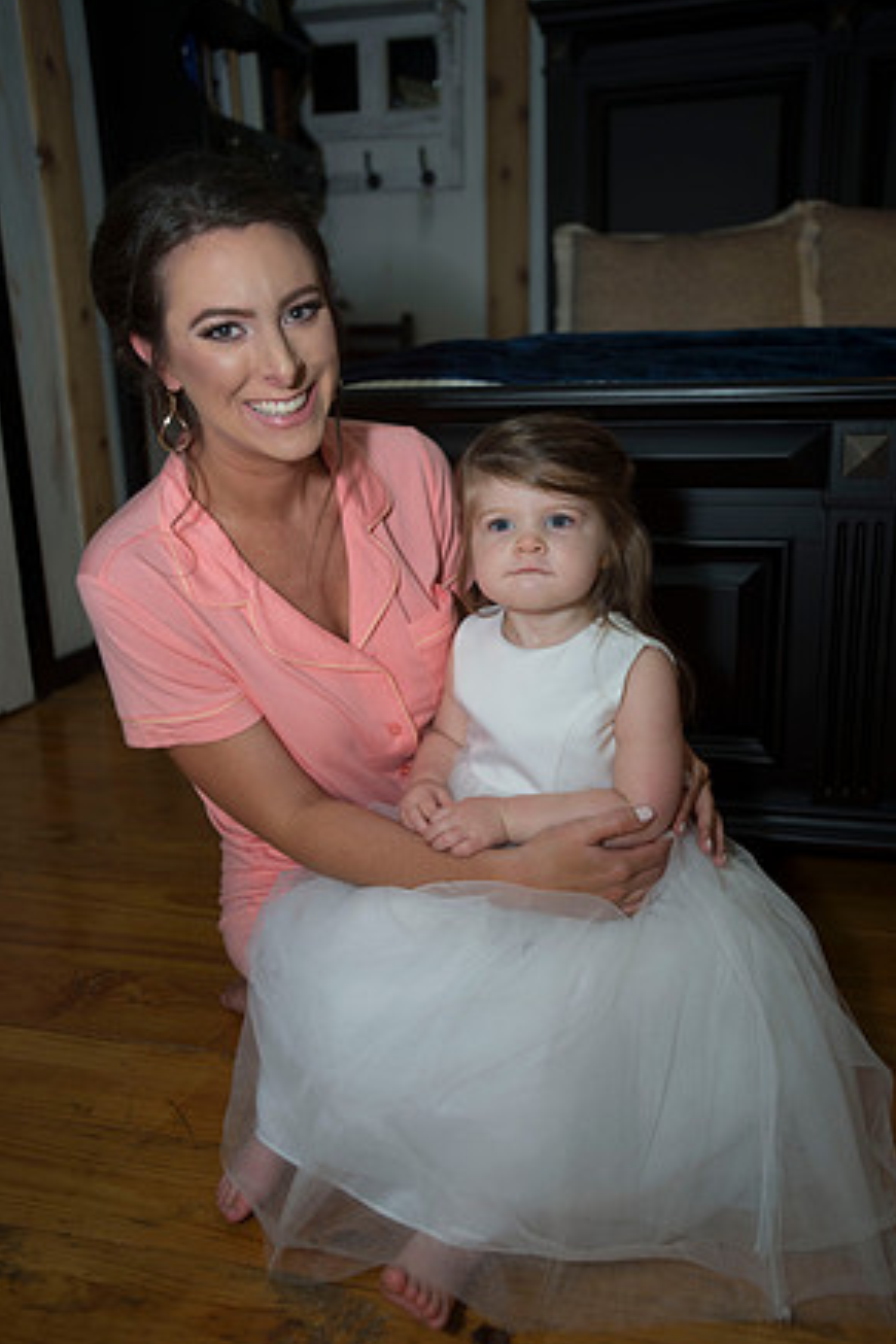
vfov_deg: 60.3
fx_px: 1157
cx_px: 459
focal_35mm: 31
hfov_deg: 42.3
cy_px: 677
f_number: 2.8
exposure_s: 1/125
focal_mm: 30
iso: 320
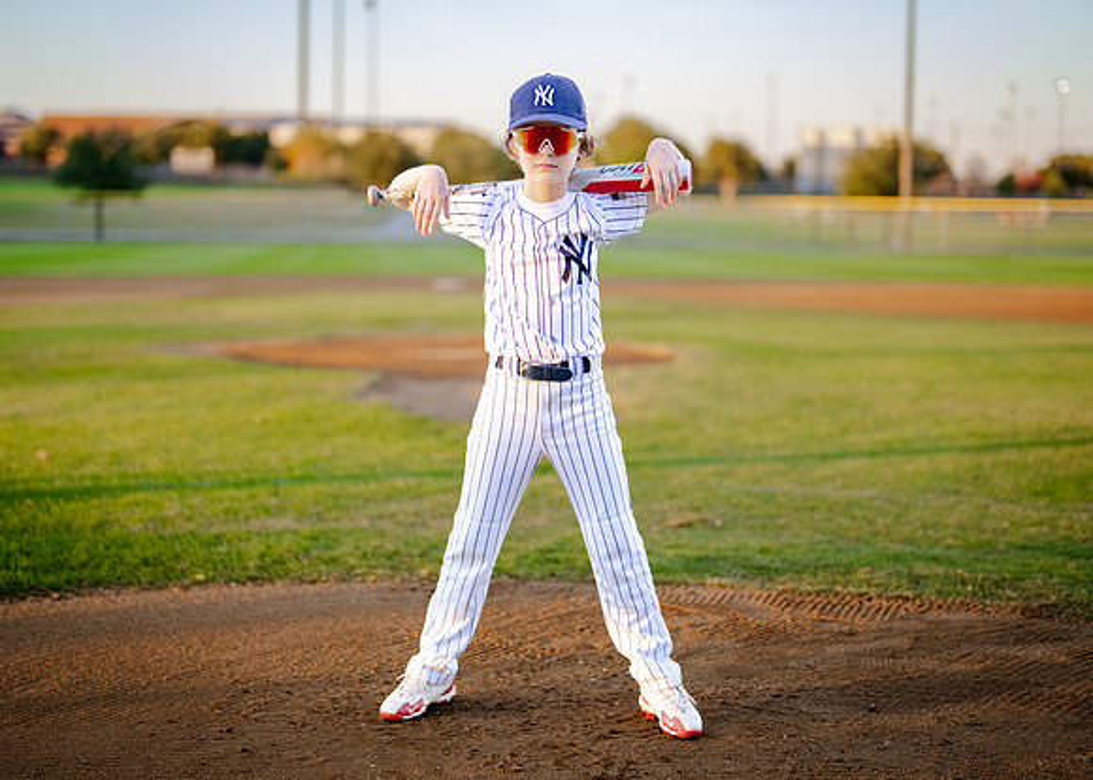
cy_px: 344
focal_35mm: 60
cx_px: 513
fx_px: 1868
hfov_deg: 32.6
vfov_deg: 23.6
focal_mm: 50
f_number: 1.2
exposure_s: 1/1250
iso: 250
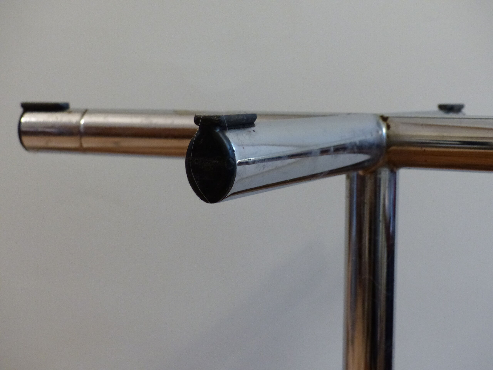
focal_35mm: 66
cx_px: 246
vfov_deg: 22.3
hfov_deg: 29.4
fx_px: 940
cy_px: 185
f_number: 2.8
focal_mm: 11.9
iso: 400
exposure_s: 1/40
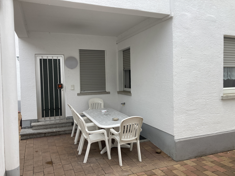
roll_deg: +1.8
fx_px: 190
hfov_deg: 63.4
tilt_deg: -2.3
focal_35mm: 28
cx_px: 118
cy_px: 88
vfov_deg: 49.7
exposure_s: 1/216
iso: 20
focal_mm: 3.99
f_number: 1.8
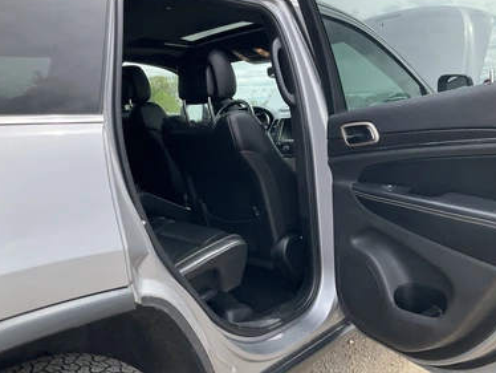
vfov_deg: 45.5
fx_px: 444
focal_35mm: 31
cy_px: 190
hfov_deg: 58.3
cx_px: 239
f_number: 1.8
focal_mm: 3
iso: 25
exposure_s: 1/620
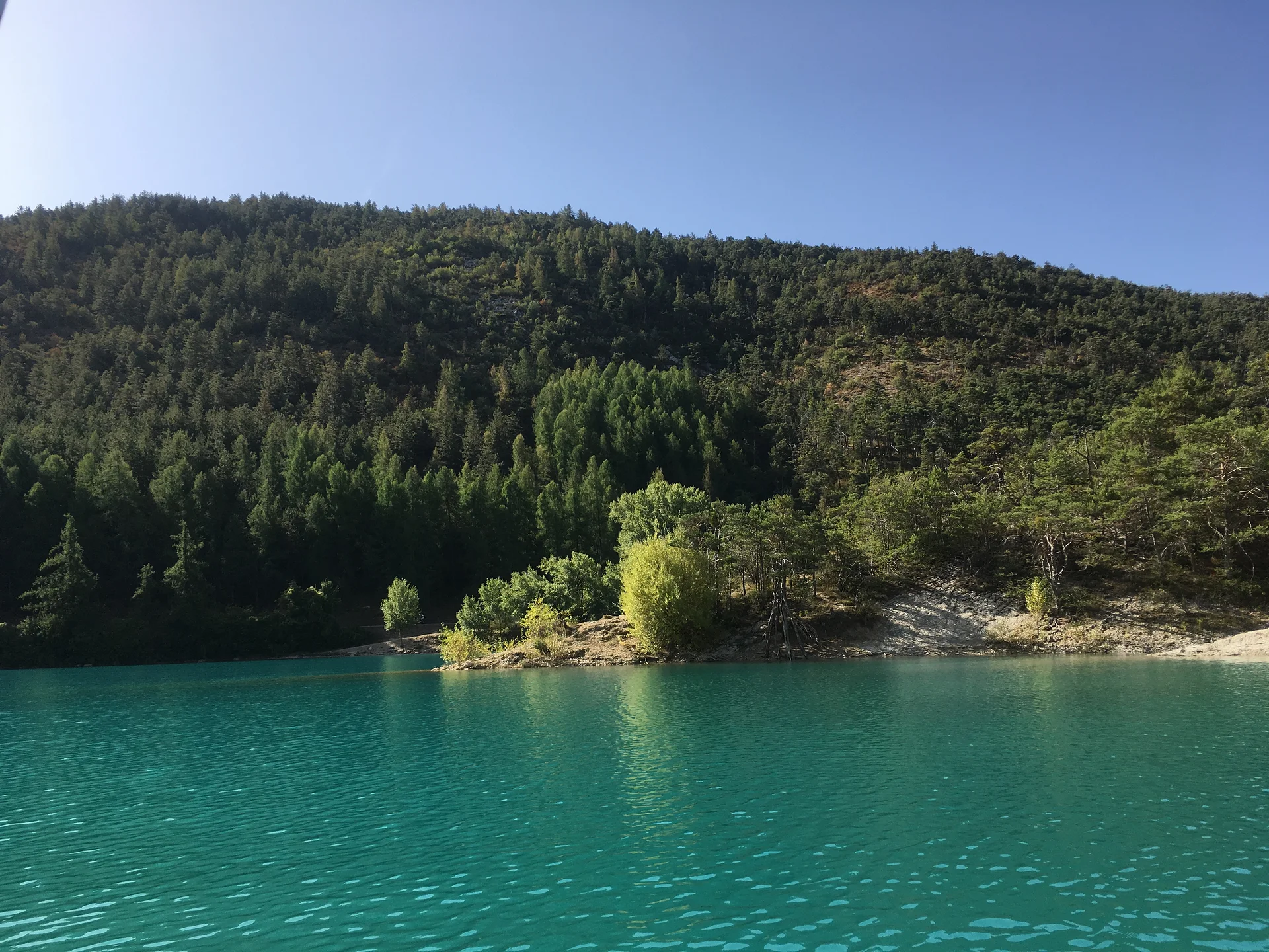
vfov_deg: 48.2
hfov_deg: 61.7
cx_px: 634
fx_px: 1063
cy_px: 476
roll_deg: +1.7
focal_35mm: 29
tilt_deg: +8.5
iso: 25
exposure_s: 1/1026
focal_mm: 4.15
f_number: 2.2
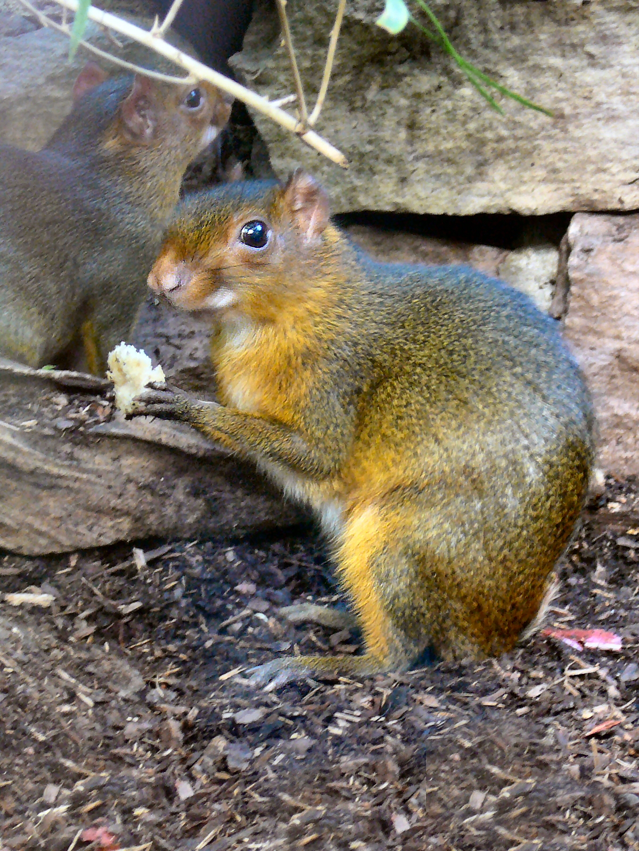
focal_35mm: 96
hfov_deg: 15.4
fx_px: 2363
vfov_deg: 20.4
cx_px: 320
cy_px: 426
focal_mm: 11.5
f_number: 3.7
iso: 200
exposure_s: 1/8
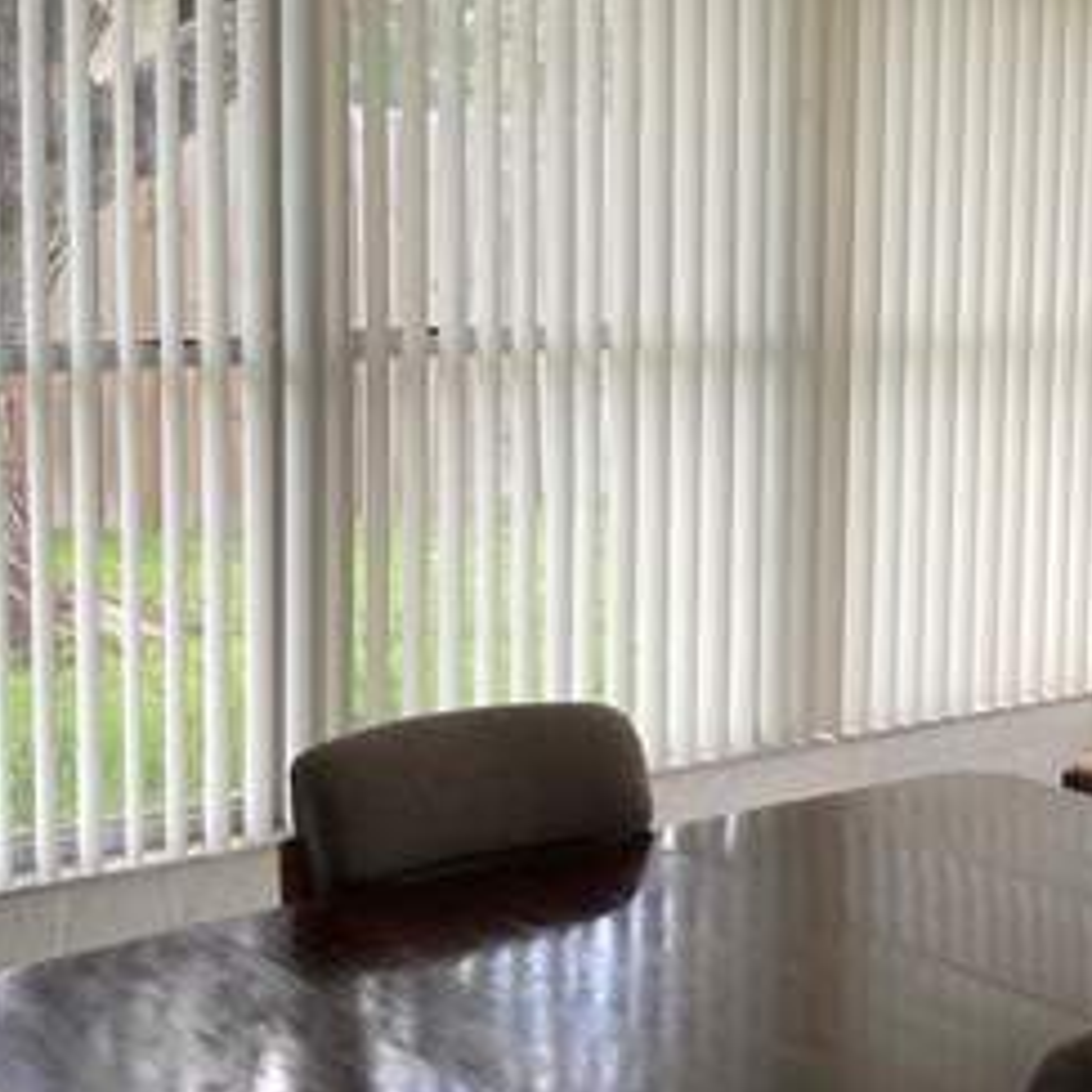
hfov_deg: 26.3
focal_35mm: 65
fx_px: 2320
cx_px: 761
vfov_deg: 26.5
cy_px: 492
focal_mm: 3.99
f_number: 1.8
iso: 50
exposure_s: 1/121
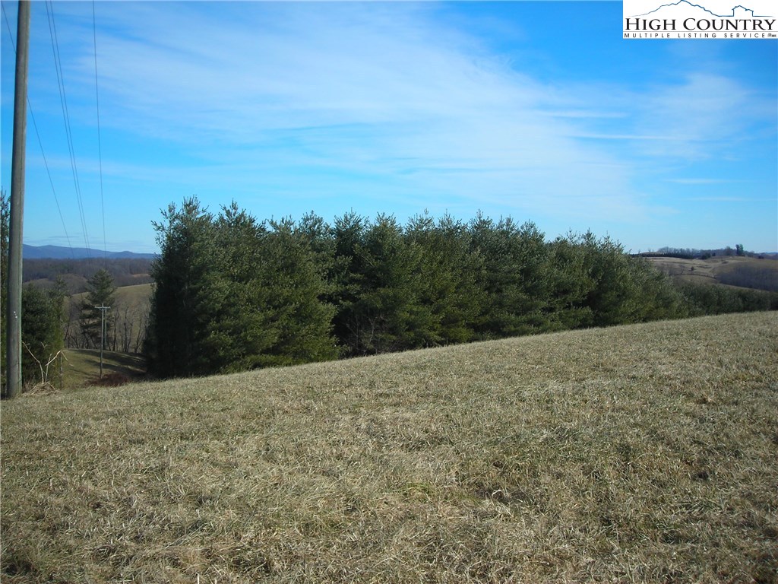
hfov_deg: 49.0
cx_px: 389
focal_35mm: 38
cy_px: 292
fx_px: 854
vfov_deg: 37.7
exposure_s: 1/187
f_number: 6.4
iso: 50
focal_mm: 6.3
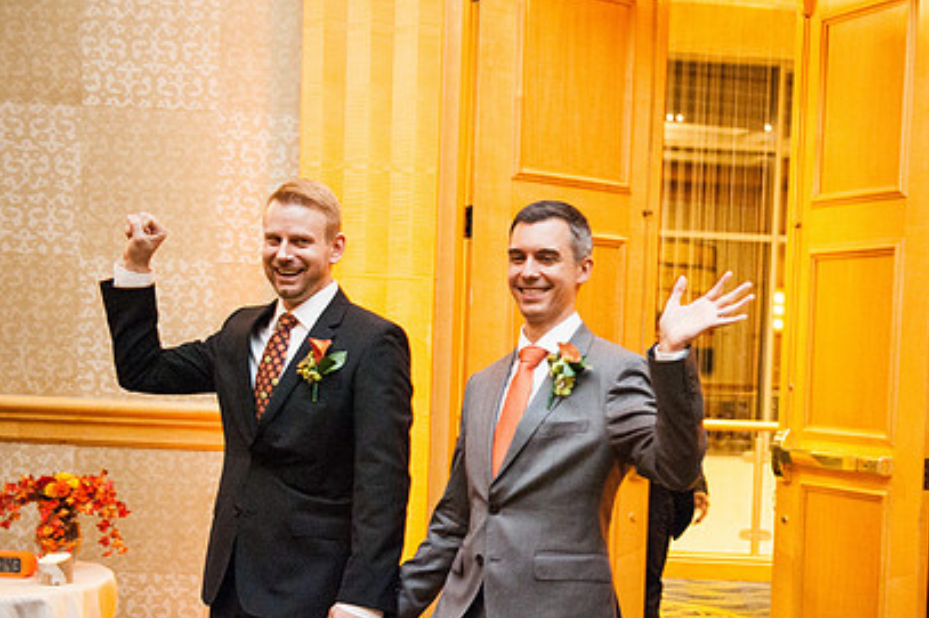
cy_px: 413
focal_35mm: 57
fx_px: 1470
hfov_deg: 34.8
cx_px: 607
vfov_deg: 23.6
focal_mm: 40
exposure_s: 1/60
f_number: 2.8
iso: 1000
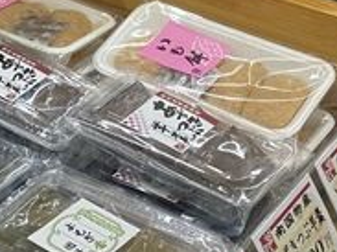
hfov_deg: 16.9
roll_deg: -0.2
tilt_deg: -15.3
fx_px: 1129
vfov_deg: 11.5
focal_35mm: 116
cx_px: 84
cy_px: -255
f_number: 1.8
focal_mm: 4.25
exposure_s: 1/120
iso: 125
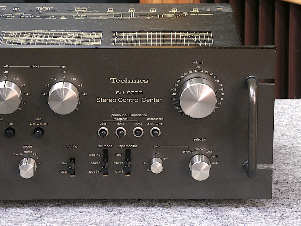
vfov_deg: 9.8
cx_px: 150
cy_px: 113
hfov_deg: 13.1
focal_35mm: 151
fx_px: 1313
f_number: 5.4
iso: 200
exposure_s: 1/3.2
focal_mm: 27.1
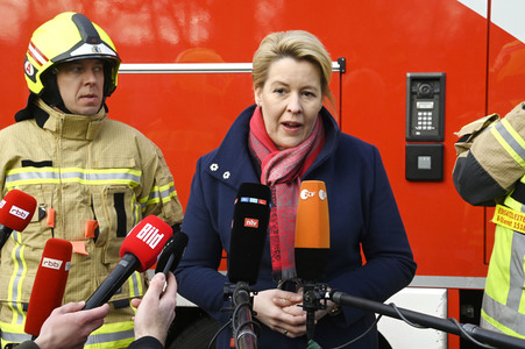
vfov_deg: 20.0
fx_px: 991
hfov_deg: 29.7
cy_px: 174
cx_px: 262
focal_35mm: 68
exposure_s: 1/500
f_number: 13
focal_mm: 68
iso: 2000
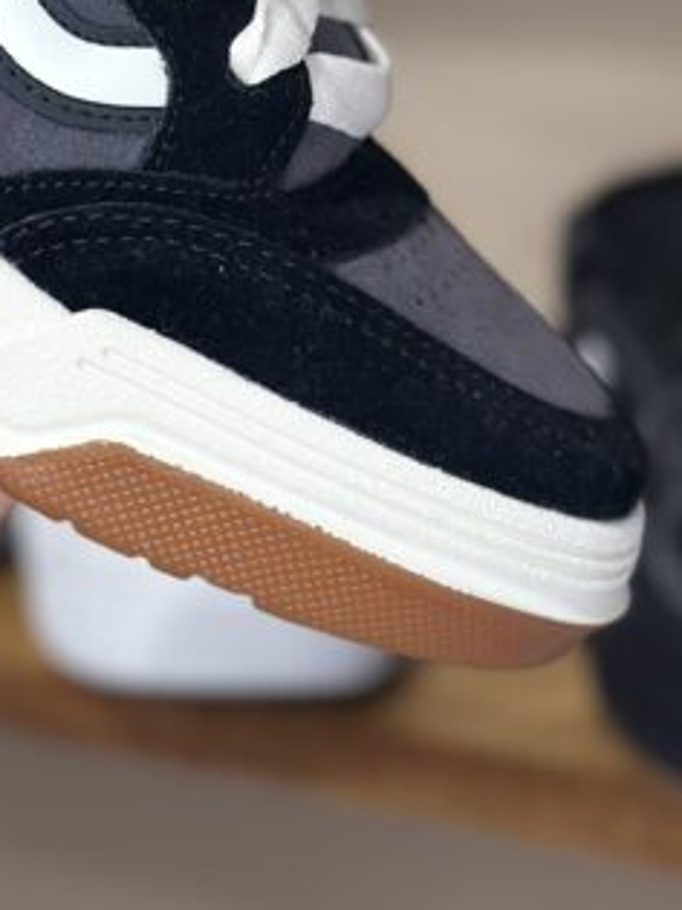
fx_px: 3207
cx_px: -46
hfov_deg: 12.0
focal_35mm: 122
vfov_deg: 15.8
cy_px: -61
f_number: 1.78
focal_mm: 6.86
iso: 125
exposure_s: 1/88
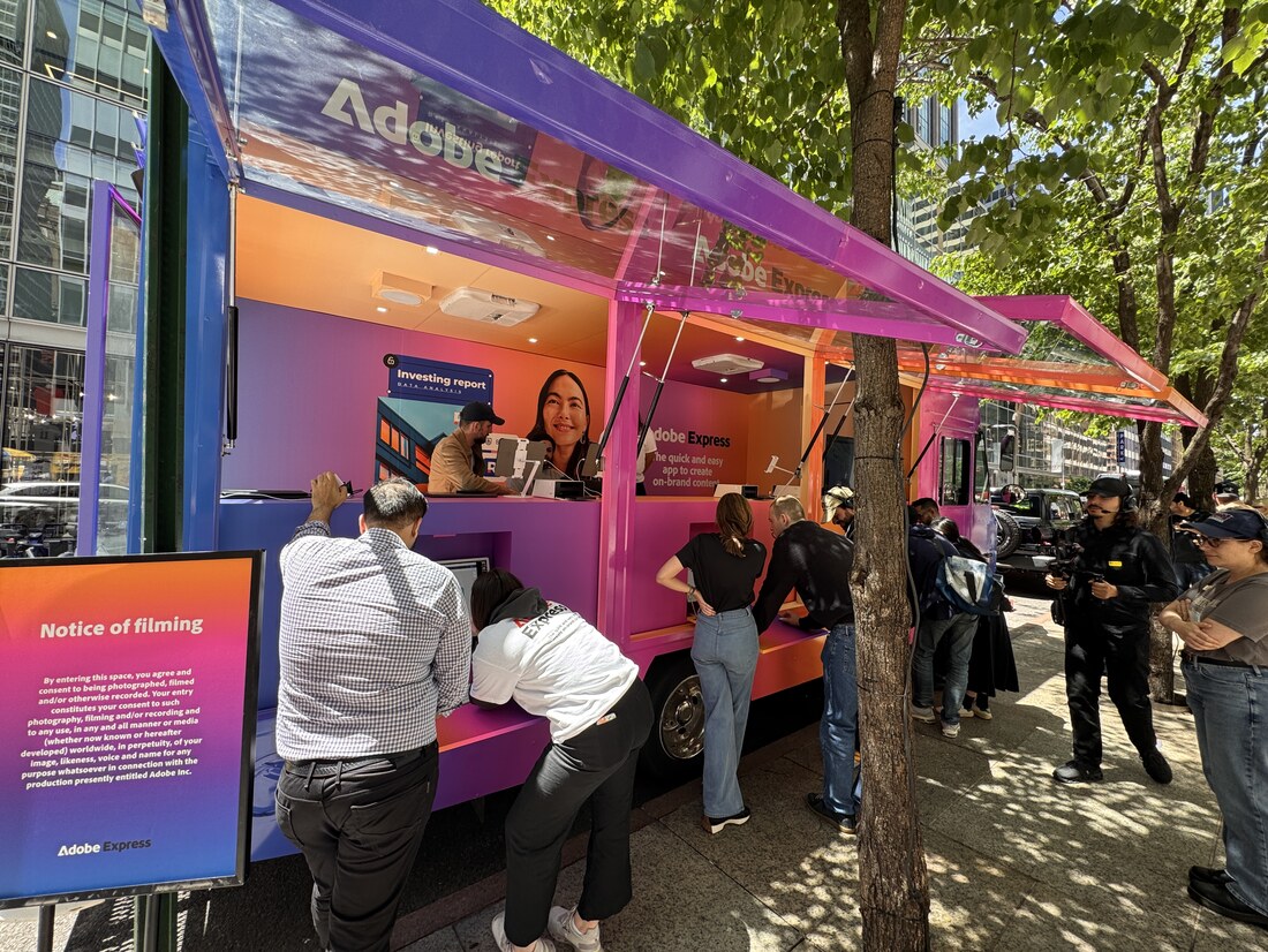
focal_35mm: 14
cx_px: 634
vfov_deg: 85.7
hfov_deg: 102.0
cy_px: 476
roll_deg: -1.2
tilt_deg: +1.1
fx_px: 513
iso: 40
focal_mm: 2.22
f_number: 2.2
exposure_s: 1/157
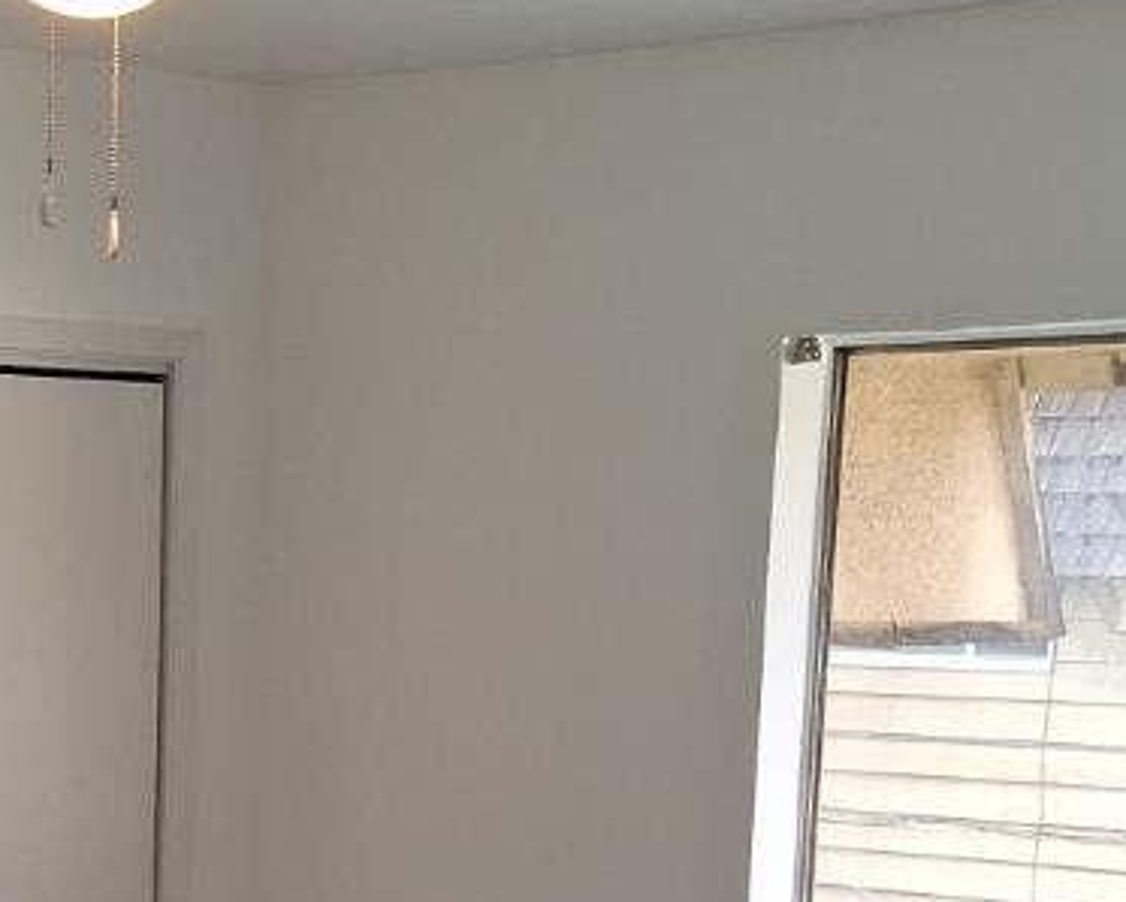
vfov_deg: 14.3
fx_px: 3402
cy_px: 1284
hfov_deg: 18.5
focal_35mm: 102
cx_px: 157
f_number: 1.8
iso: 100
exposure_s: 1/120
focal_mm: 3.98
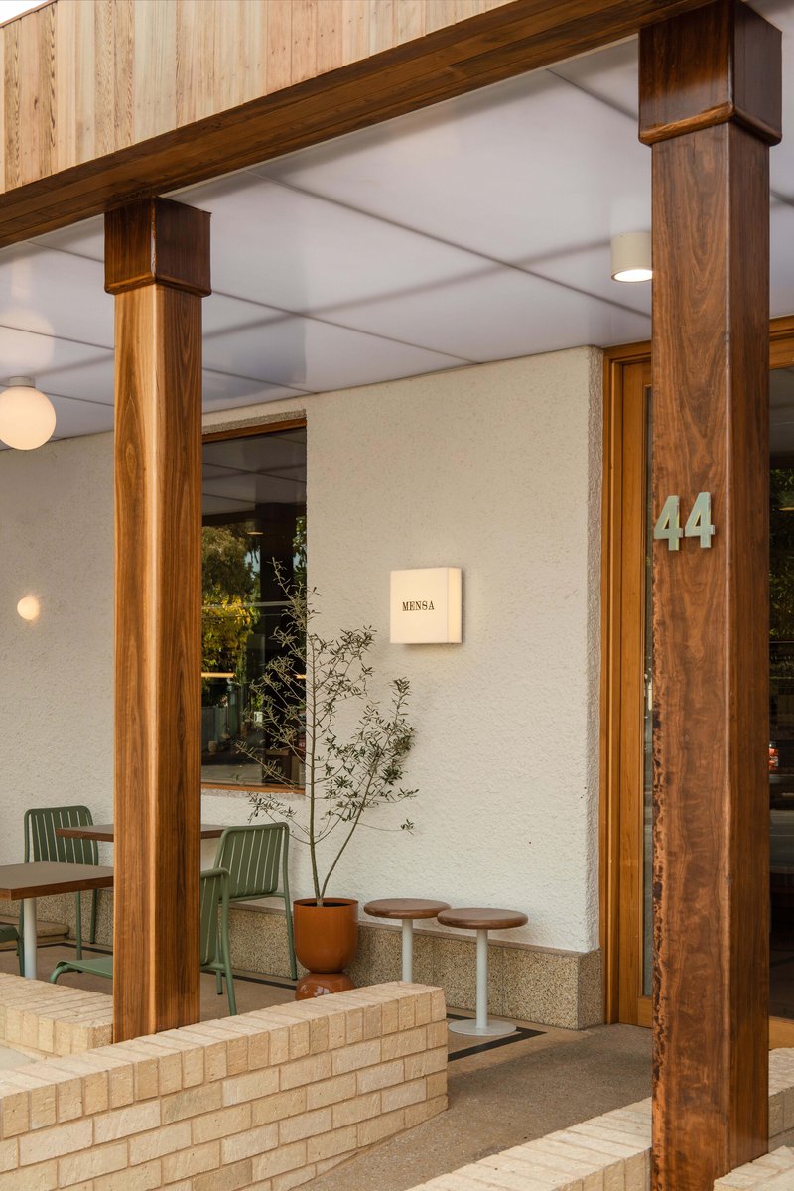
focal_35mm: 43
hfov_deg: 31.2
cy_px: 596
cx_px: 397
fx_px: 1422
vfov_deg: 45.4
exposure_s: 1/400
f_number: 10
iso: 800
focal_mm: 43
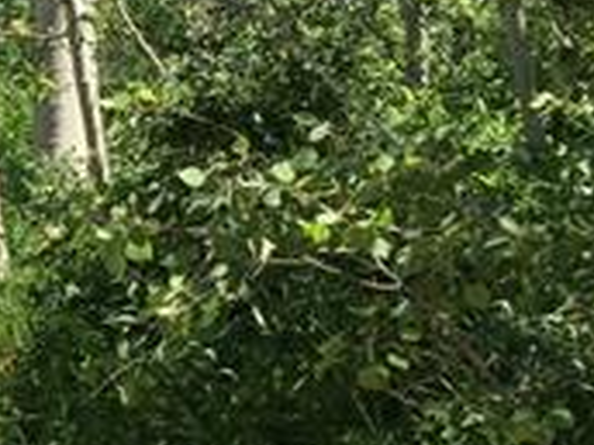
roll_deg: -1.9
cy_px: 279
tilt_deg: +6.4
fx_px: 1853
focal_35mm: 108
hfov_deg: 15.9
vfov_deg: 13.7
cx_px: -425
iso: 32
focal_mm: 4.15
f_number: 2.2
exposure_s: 1/1014
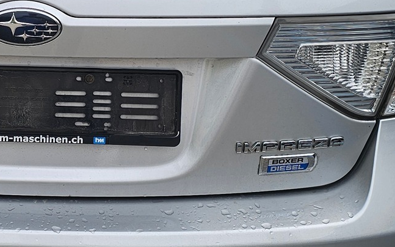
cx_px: 41
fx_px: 818
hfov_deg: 26.3
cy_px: 65
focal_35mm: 76
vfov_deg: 17.1
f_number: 1.7
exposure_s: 1/368
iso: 10
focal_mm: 6.3
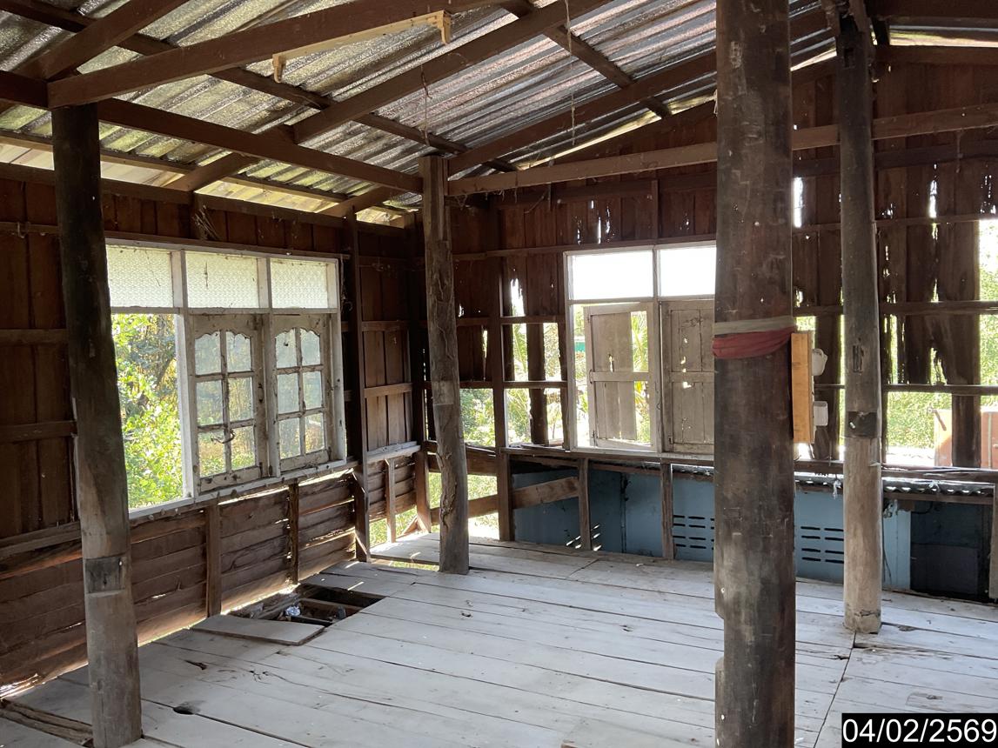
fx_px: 836
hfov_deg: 61.7
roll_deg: +2.3
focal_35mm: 29
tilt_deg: -0.9
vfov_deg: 48.2
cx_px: 499
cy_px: 374
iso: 64
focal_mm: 3
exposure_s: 1/120
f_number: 1.8
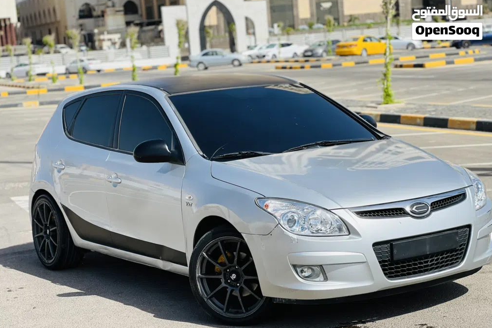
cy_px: 180
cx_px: 246
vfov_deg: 16.9
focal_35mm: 81
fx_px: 1107
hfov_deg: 25.1
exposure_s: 1/758
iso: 32
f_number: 2.8
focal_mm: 9
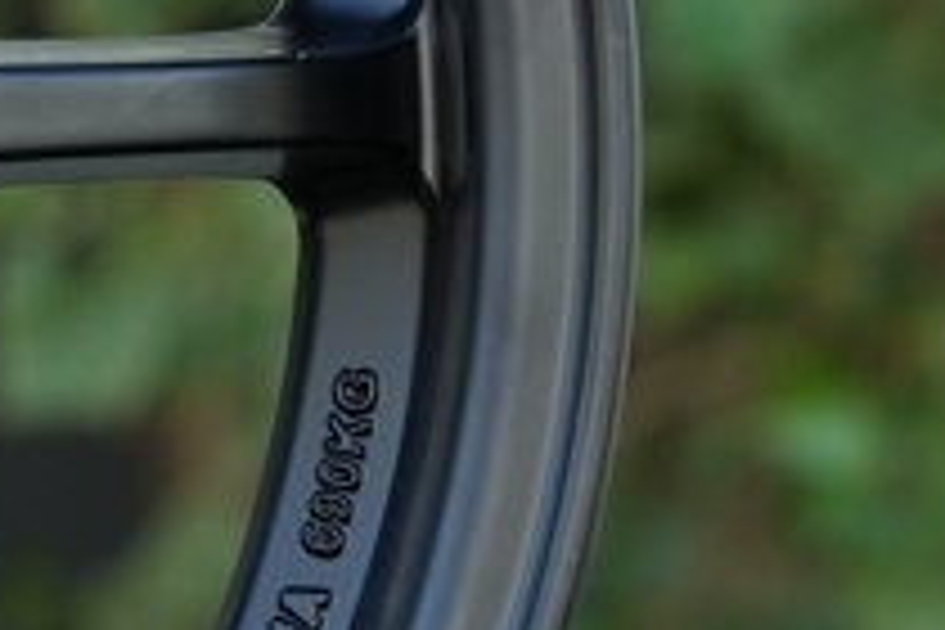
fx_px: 12730
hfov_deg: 4.2
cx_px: -968
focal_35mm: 485
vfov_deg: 2.8
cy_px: 135
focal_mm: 85
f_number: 5
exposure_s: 1/250
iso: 400
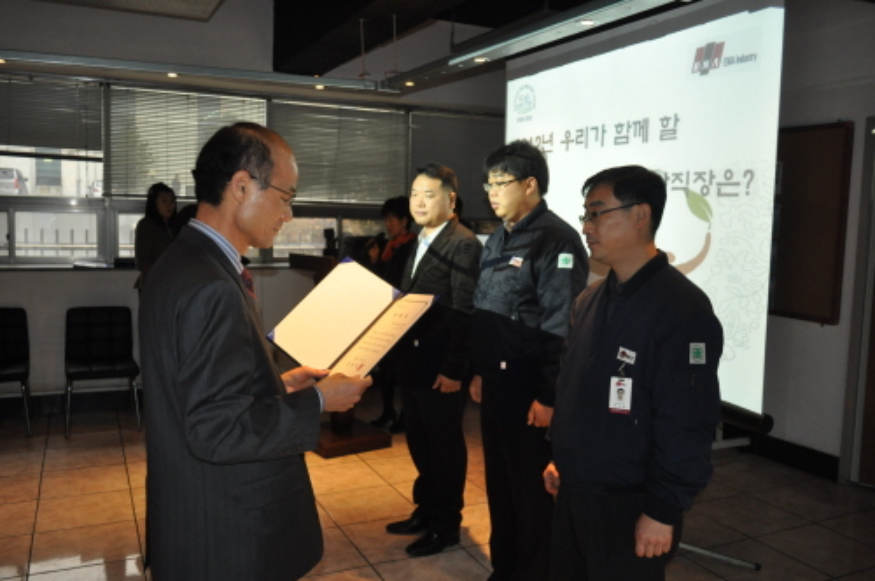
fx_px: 728
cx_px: 438
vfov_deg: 43.5
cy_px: 290
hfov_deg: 62.0
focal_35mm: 30
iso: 800
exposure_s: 1/60
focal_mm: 20
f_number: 3.8
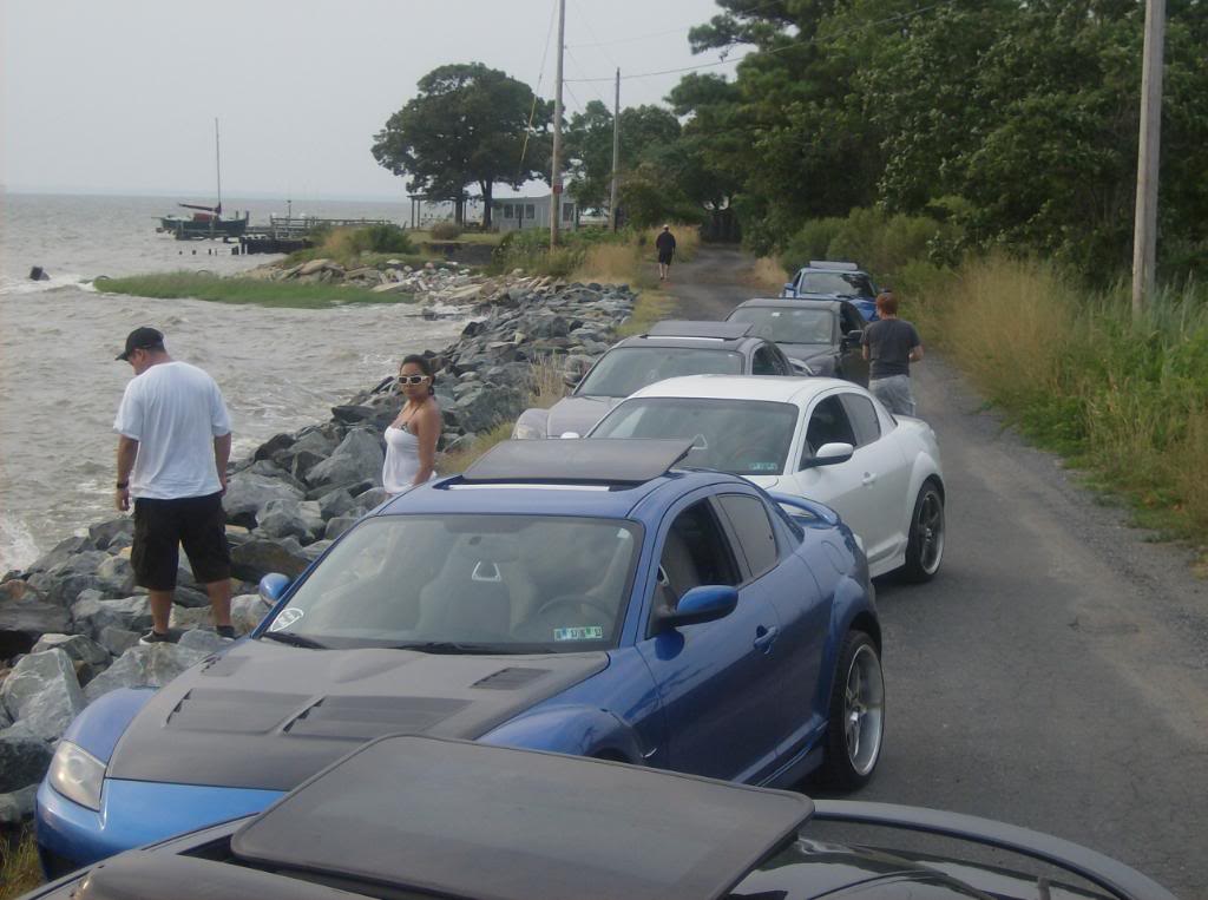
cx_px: 604
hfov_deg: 27.8
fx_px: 2437
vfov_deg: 20.9
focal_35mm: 70
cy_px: 450
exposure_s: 1/308
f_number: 3.7
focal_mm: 11.6
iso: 100
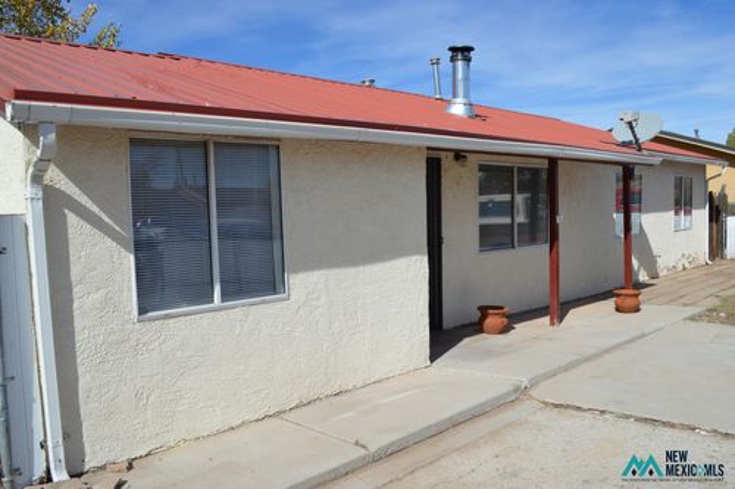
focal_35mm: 27
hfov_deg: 67.4
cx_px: 368
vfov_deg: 47.9
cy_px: 244
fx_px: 551
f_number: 9
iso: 100
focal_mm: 18
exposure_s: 1/320
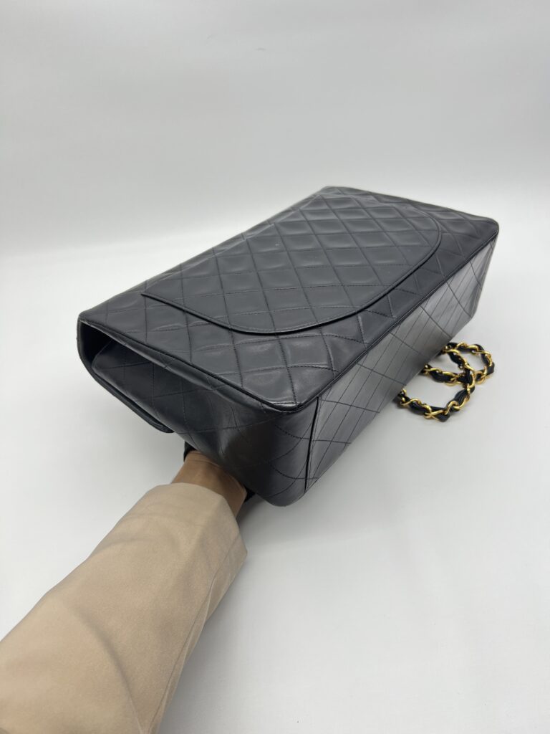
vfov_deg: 67.3
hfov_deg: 53.1
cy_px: 367
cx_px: 275
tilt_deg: -44.3
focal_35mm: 26
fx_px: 551
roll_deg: +5.3
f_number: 1.5
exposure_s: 1/100
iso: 40
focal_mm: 5.7
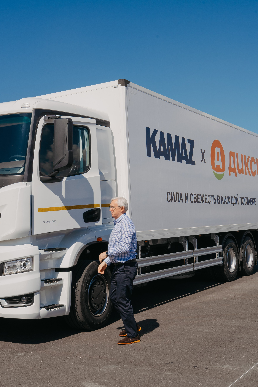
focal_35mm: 46
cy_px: 199
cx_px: 118
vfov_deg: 42.7
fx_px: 494
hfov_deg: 29.2
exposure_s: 1/200
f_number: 14
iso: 160
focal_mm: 40
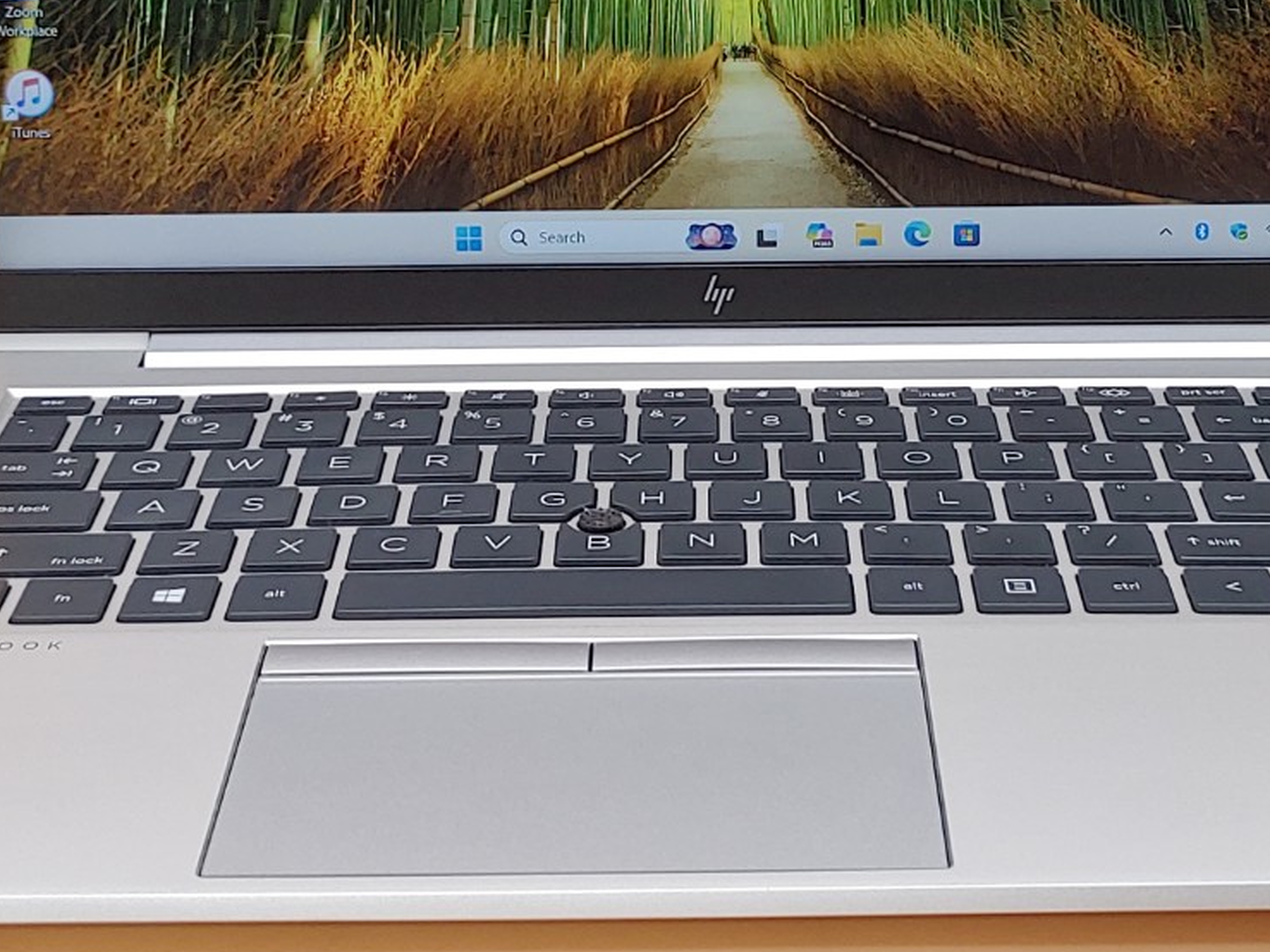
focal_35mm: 76
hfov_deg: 25.6
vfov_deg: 19.2
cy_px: 172
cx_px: 734
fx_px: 2788
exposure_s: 1/60
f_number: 1.8
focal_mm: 4.36
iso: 50
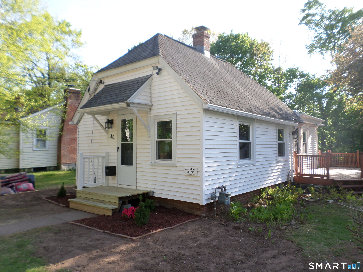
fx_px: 262
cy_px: 136
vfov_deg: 54.9
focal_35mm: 25
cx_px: 182
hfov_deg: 69.4
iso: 80
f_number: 2.5
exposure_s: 1/250
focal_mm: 4.5
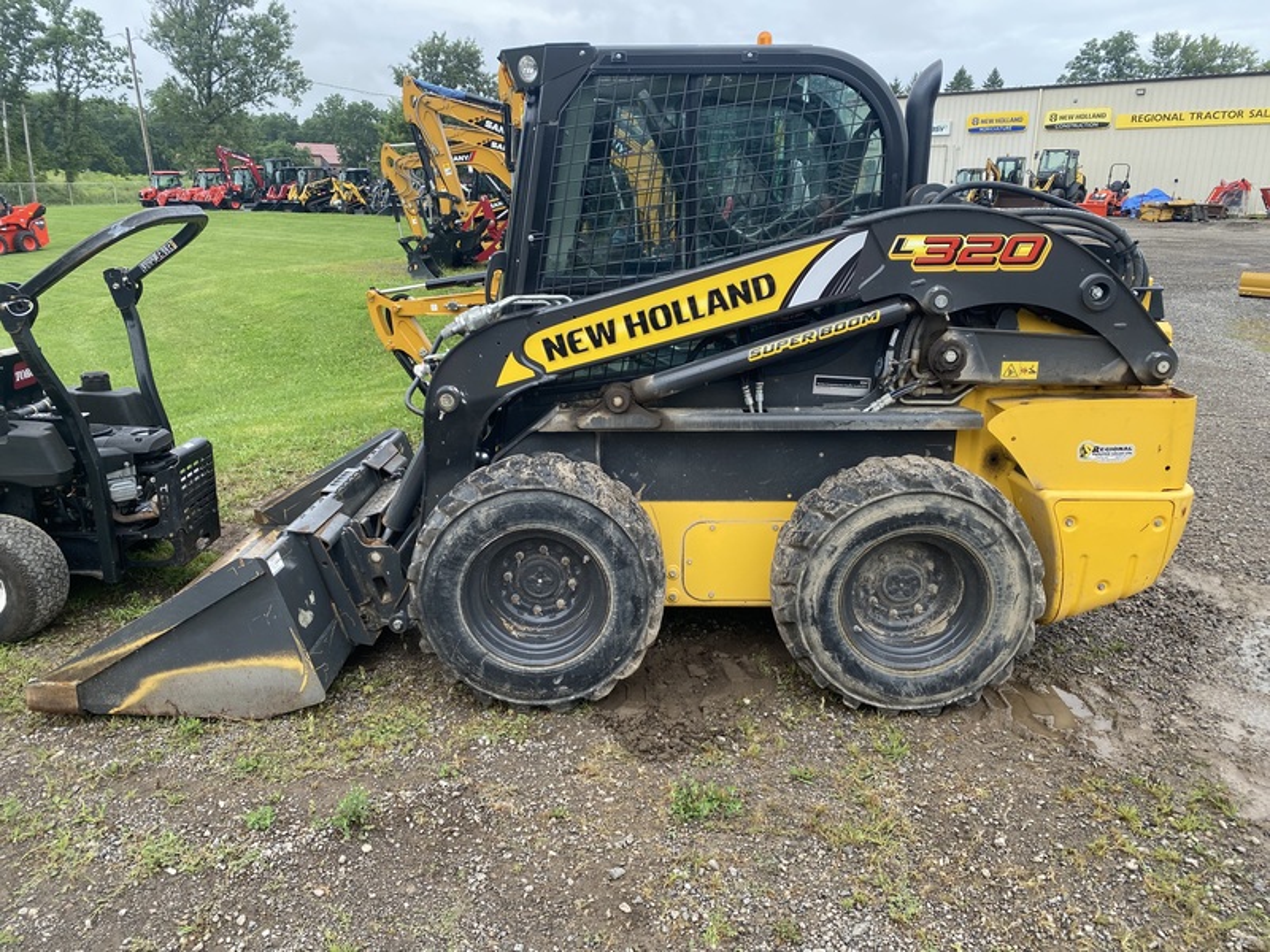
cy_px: 476
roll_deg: -0.5
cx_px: 635
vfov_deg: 53.1
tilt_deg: -17.6
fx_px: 954
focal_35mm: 26
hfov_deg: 67.3
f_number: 1.8
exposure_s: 1/912
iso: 32
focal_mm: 4.25
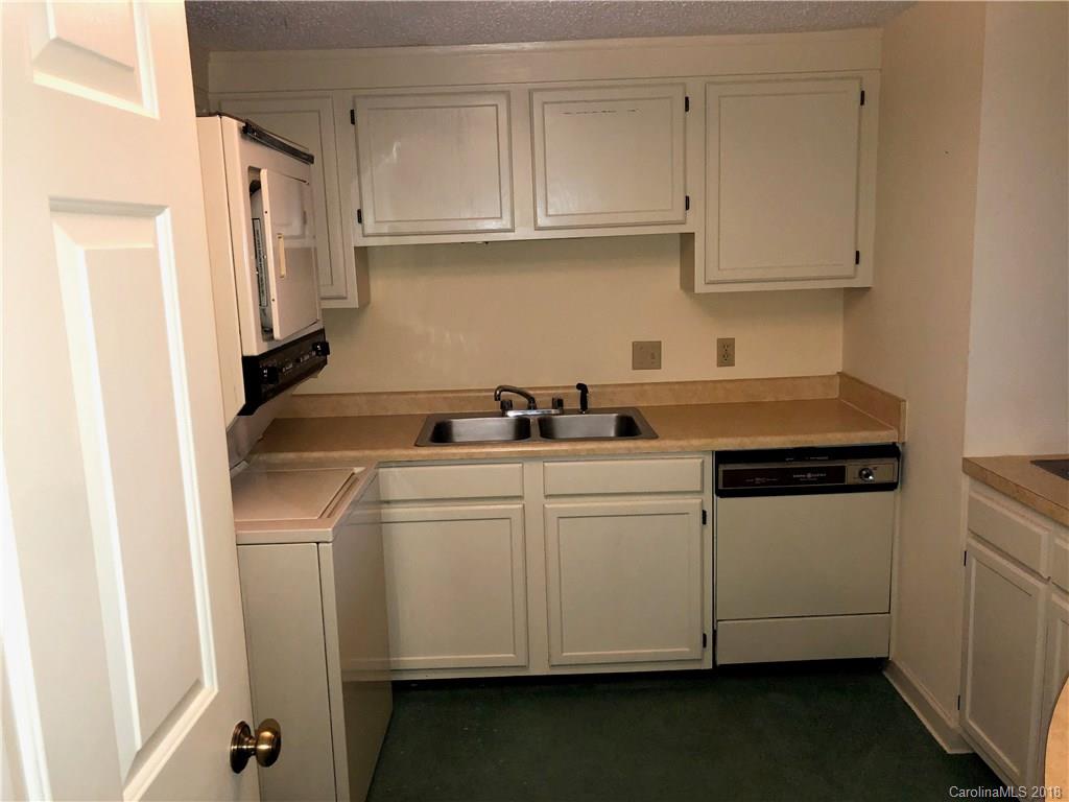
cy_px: 401
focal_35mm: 28
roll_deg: +0.9
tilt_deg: -11.3
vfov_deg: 49.7
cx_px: 534
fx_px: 865
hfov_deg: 63.4
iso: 125
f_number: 1.8
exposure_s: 1/60
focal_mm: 3.99
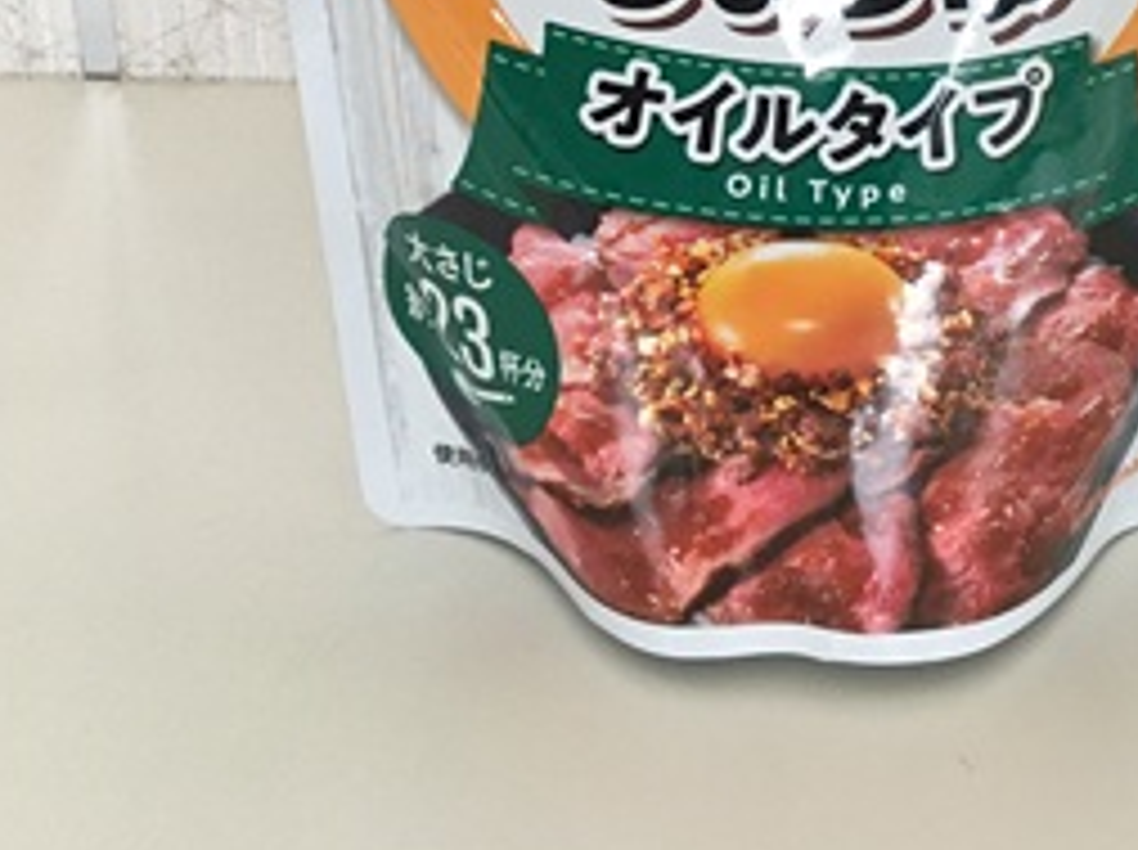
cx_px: 868
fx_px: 2035
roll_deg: -2.9
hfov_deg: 30.7
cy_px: -16
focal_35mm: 62
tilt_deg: -24.9
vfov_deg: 22.6
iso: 125
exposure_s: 1/30
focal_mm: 4.15
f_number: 2.2
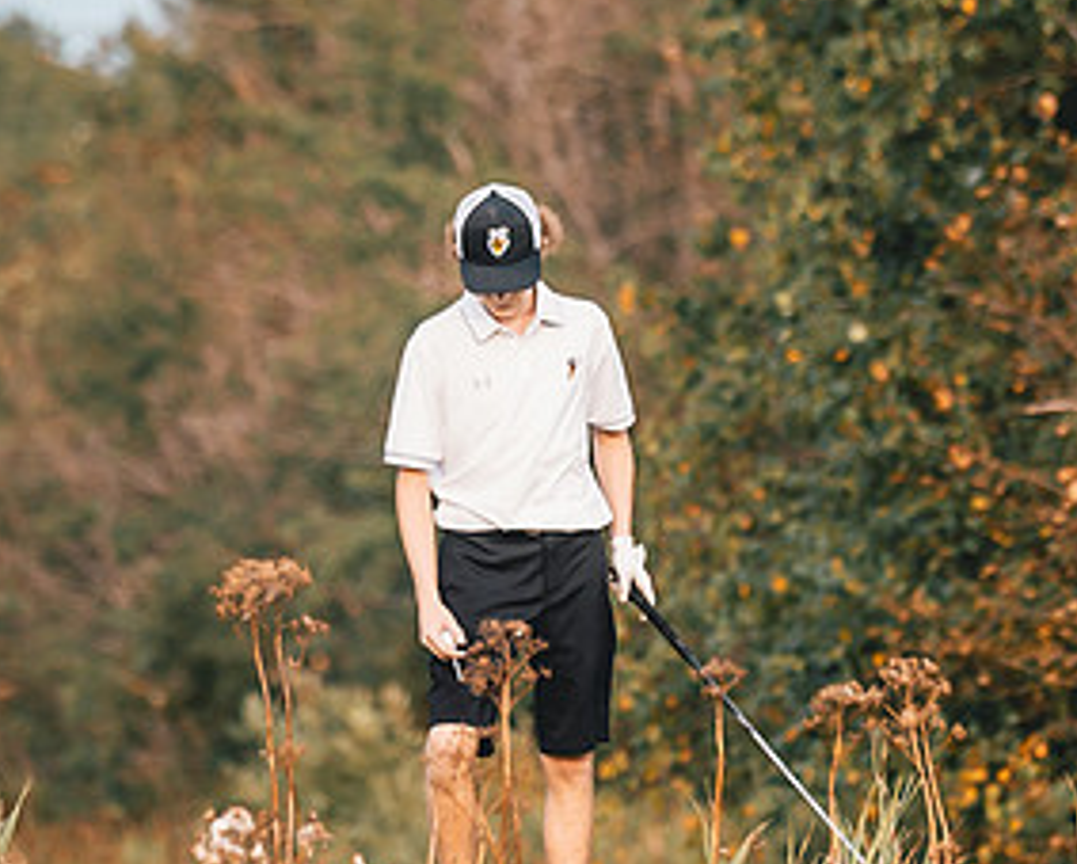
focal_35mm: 525
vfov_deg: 3.0
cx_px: 477
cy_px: 481
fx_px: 16752
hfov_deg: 3.7
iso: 200
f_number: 2.8
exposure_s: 1/1000
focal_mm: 150
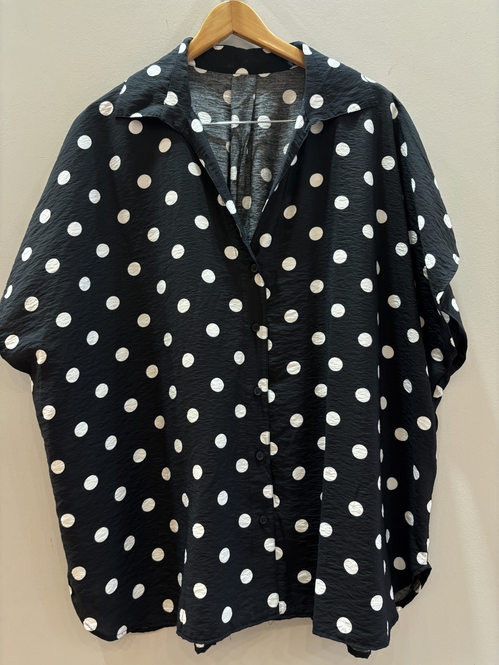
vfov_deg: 67.3
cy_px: 332
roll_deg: +3.5
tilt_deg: -1.7
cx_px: 250
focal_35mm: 26
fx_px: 500
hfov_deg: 53.1
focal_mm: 5.96
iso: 160
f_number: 1.6
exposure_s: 1/50
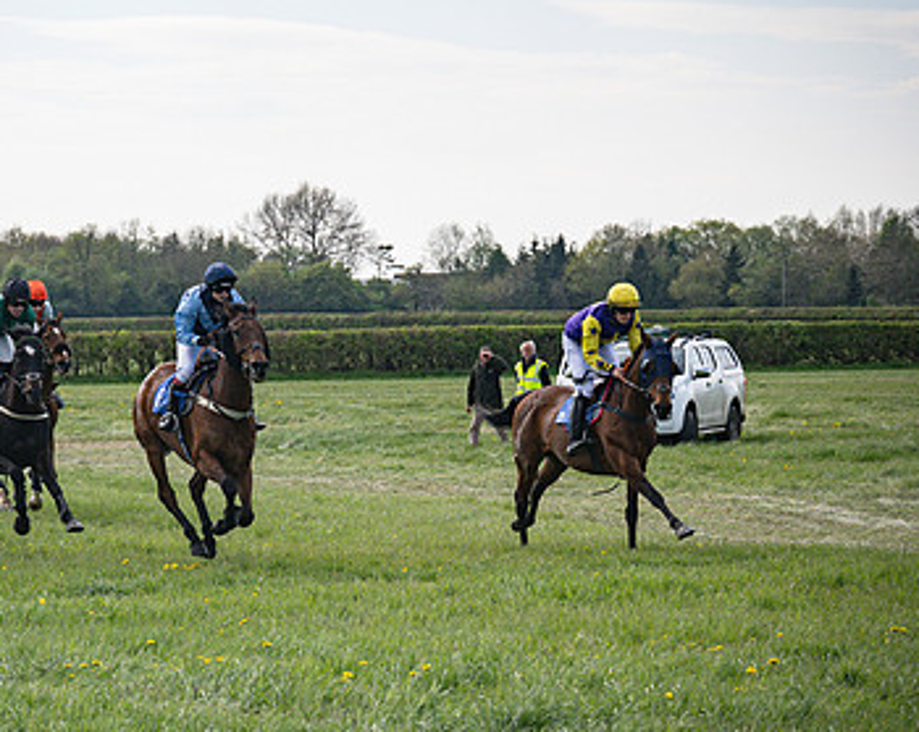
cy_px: 342
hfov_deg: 11.2
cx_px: 237
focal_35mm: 172
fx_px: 4672
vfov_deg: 9.0
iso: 400
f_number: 5
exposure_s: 1/4000
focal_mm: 85
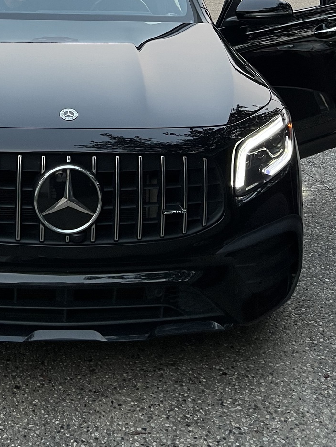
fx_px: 725
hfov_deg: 25.7
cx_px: 74
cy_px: 11
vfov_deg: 32.0
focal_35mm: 56
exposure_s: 1/58
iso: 125
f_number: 1.5
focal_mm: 5.7
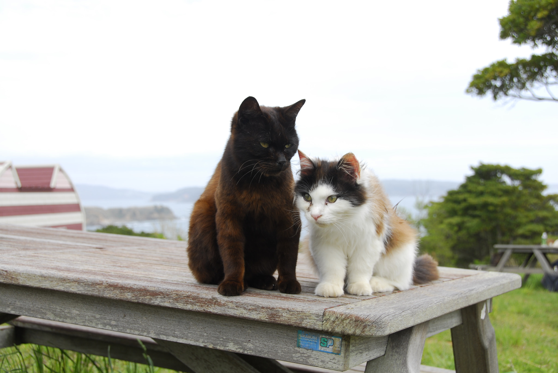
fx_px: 745
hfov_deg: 41.1
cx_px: 279
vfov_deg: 28.2
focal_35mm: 48
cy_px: 186
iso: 125
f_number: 7.1
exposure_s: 1/250
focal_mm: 32
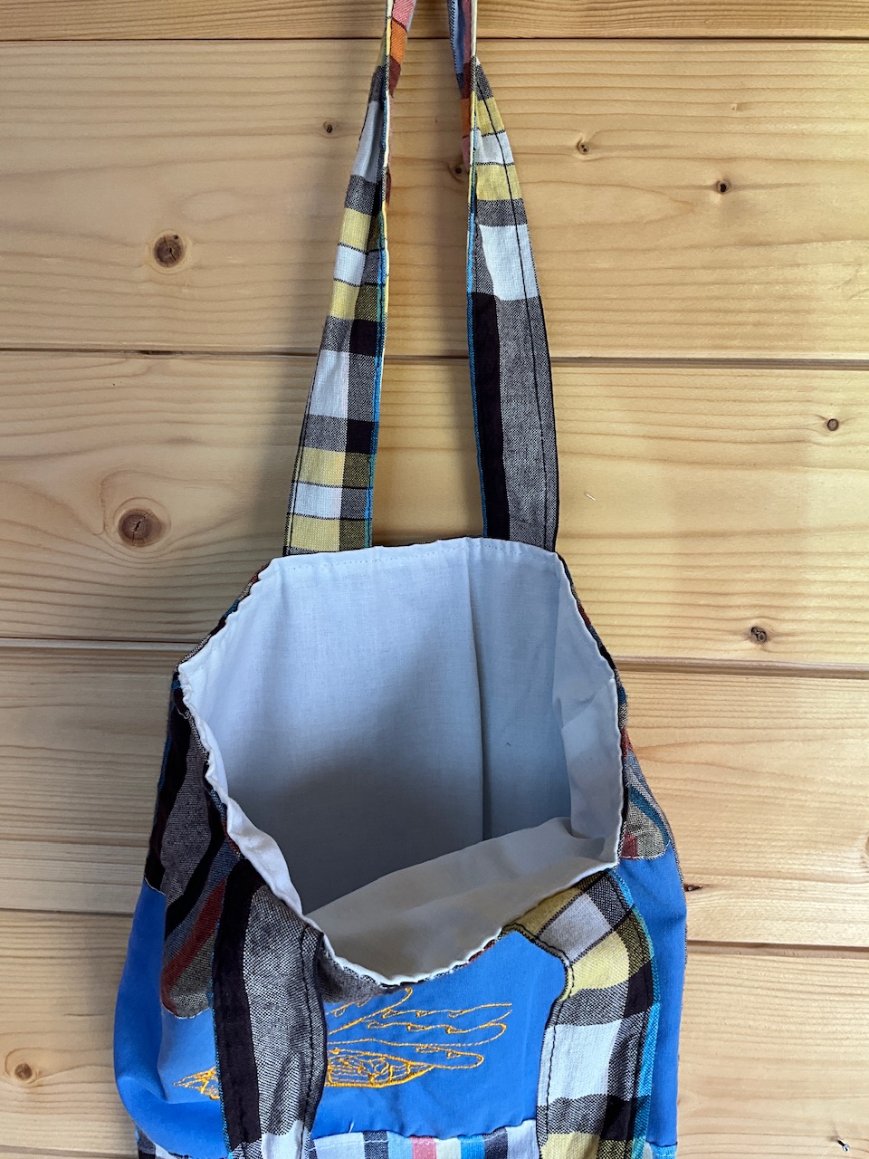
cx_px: 434
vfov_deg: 61.7
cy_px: 580
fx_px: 971
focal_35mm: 29
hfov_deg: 48.2
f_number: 1.8
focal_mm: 3
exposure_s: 1/100
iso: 40
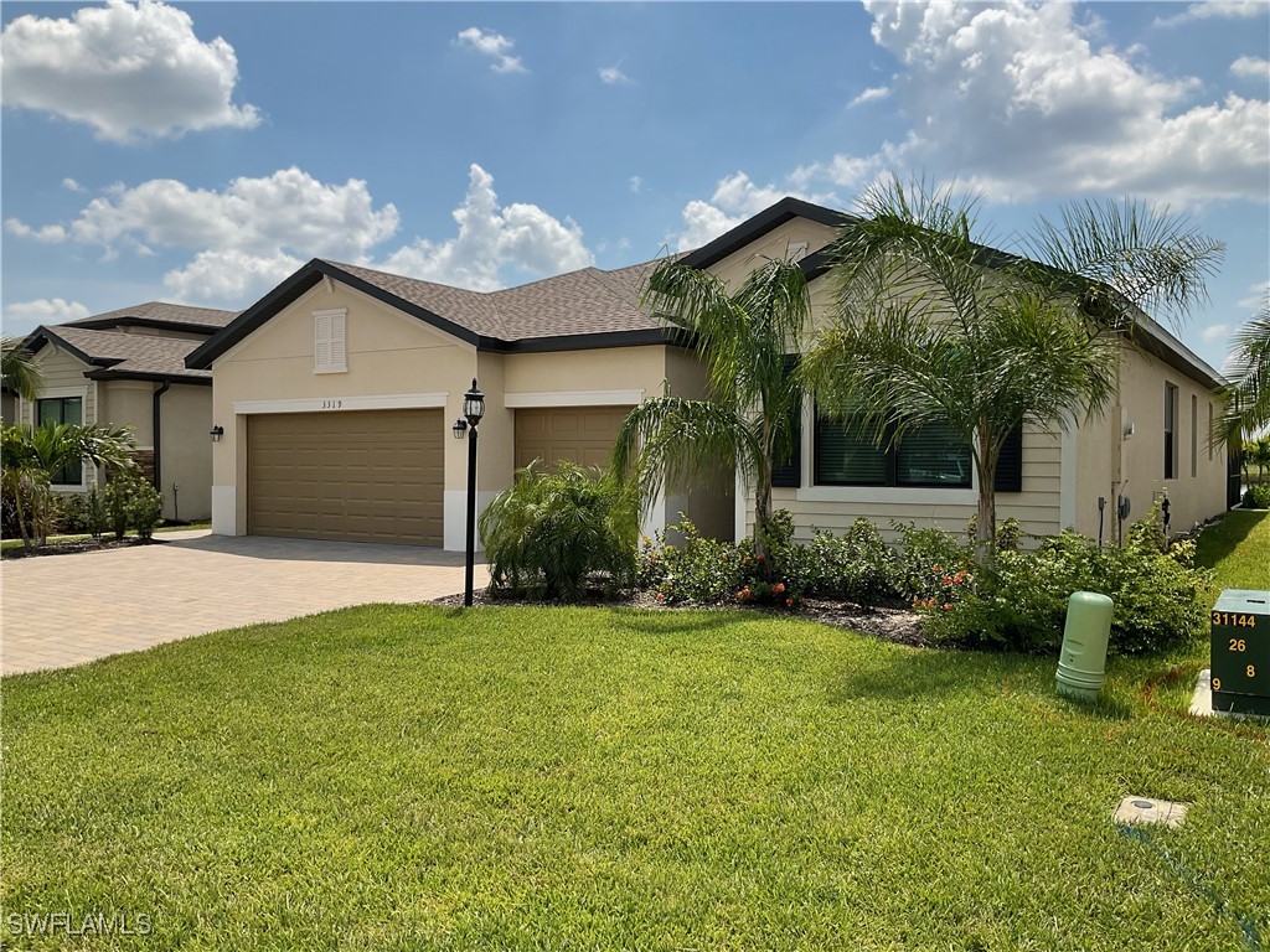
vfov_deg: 48.2
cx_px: 635
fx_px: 1064
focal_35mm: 29
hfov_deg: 61.7
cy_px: 476
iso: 16
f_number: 1.8
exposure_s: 1/2959
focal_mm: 3
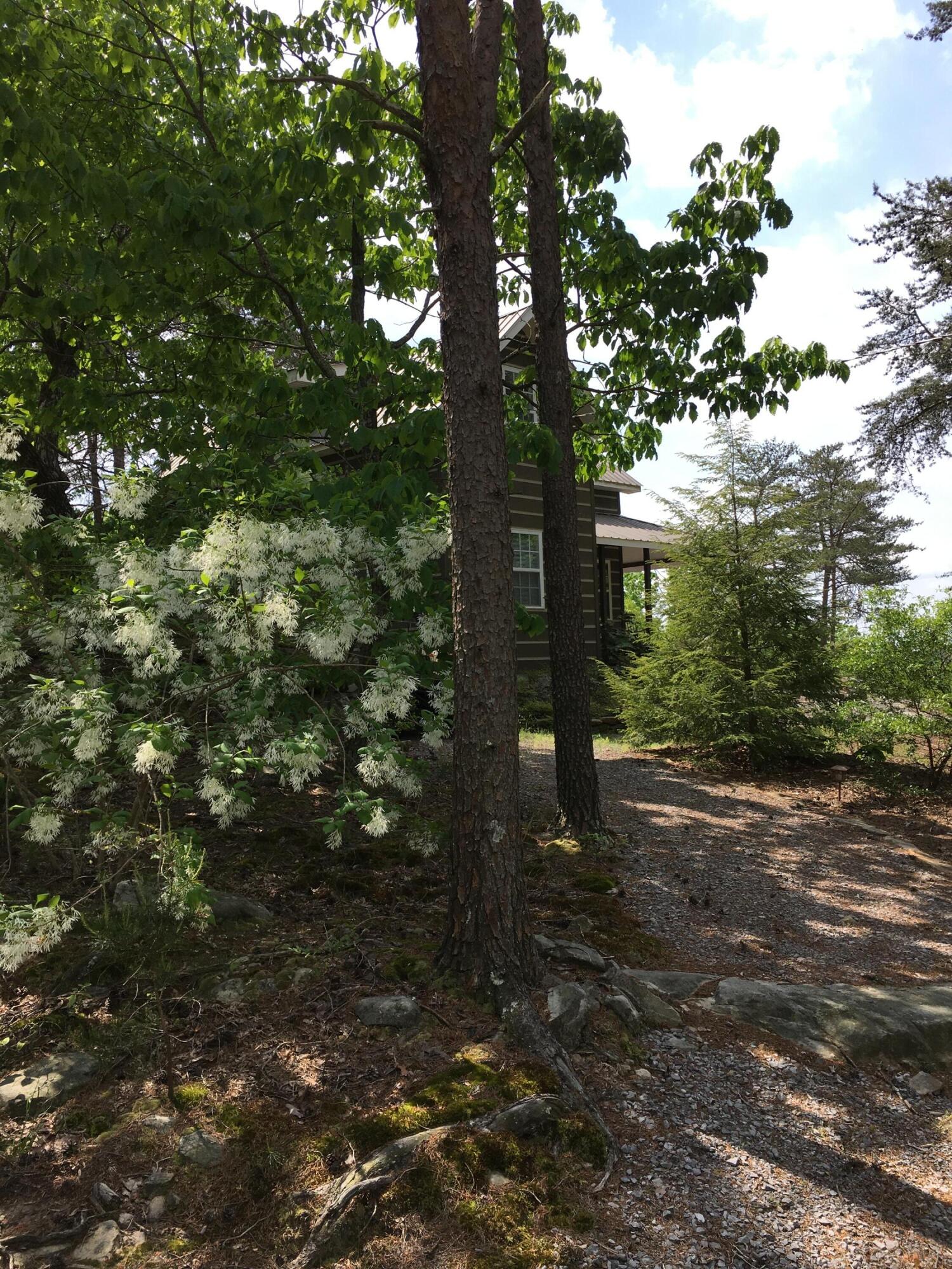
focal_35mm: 29
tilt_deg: +2.3
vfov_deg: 61.7
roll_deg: +2.0
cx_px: 476
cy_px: 634
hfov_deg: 48.2
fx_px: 1063
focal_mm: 4.15
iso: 25
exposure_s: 1/793
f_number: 2.2
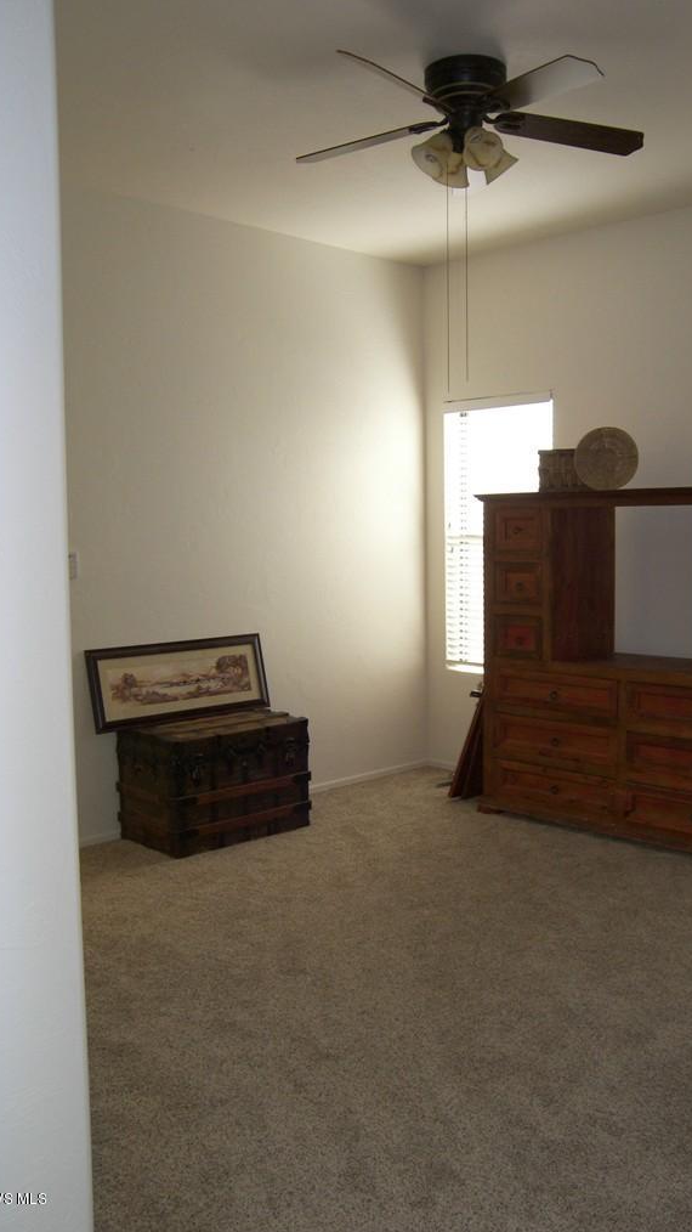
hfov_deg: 35.6
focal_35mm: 33
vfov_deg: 59.5
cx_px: 393
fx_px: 1077
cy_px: 620
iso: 100
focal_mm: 6.4
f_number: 3.2
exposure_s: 1/30
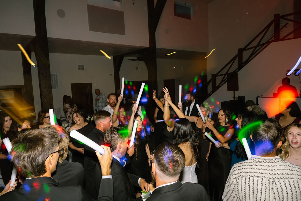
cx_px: 150
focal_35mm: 24
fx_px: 201
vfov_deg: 53.1
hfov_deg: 73.7
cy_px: 100
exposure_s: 1/6
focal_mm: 24
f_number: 7.1
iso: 320
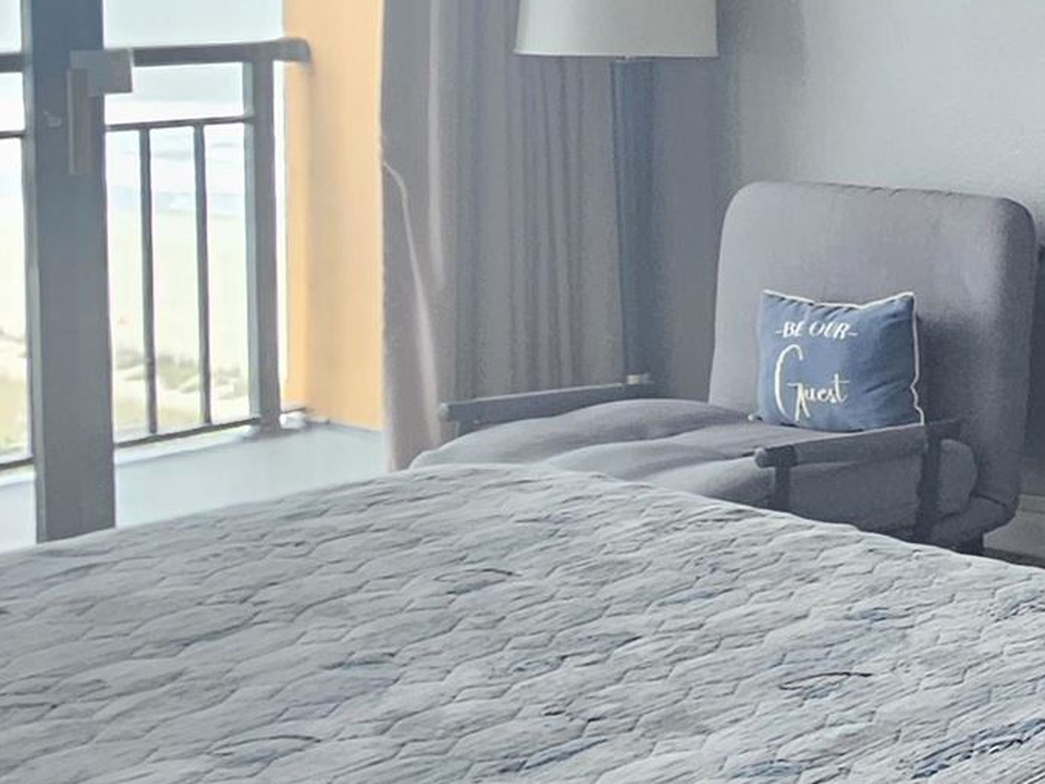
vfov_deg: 23.8
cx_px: 2146
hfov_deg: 18.6
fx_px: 1781
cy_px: 12
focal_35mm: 59
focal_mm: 2.2
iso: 125
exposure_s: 1/60
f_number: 2.2
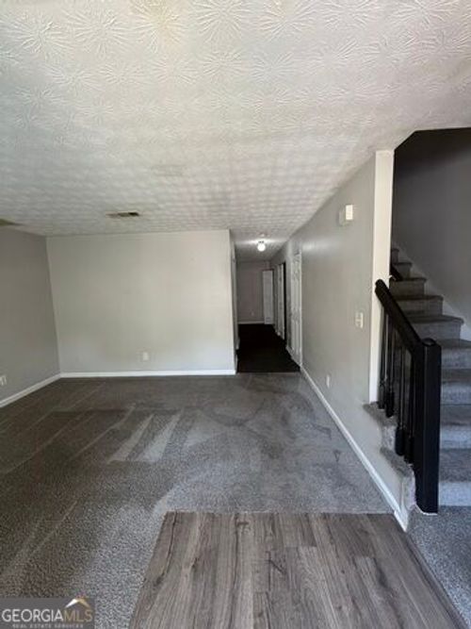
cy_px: 314
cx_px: 236
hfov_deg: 85.7
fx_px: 254
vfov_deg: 102.1
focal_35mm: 14
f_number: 2.2
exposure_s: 1/121
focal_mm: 2.22
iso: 200
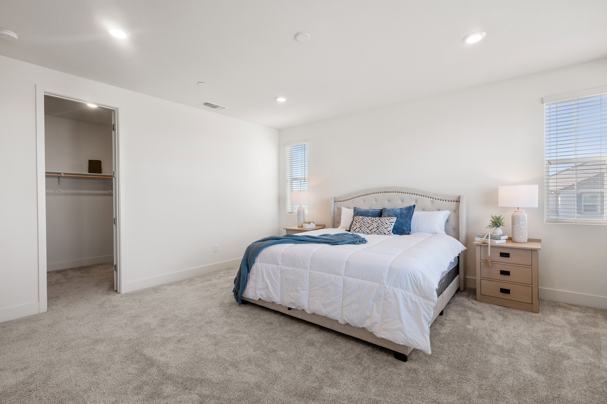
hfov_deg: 95.0
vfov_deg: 72.1
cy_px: 202
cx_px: 304
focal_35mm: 16
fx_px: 278
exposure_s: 1/40
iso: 400
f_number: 9
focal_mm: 16.5
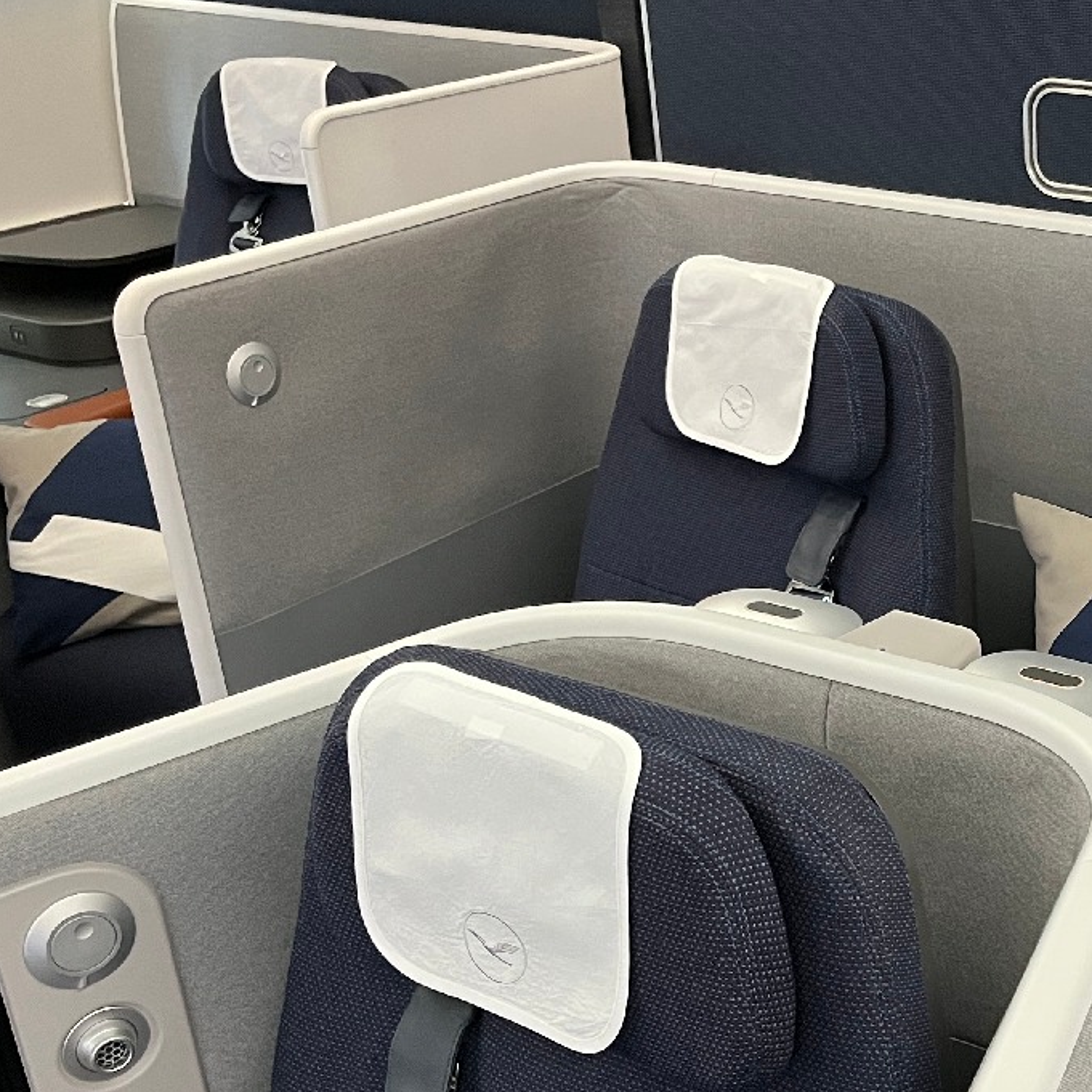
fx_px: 1927
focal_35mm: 54
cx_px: 1094
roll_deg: +0.2
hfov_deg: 29.5
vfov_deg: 31.5
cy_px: 677
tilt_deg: -27.0
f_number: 1.6
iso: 400
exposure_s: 1/54
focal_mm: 5.1
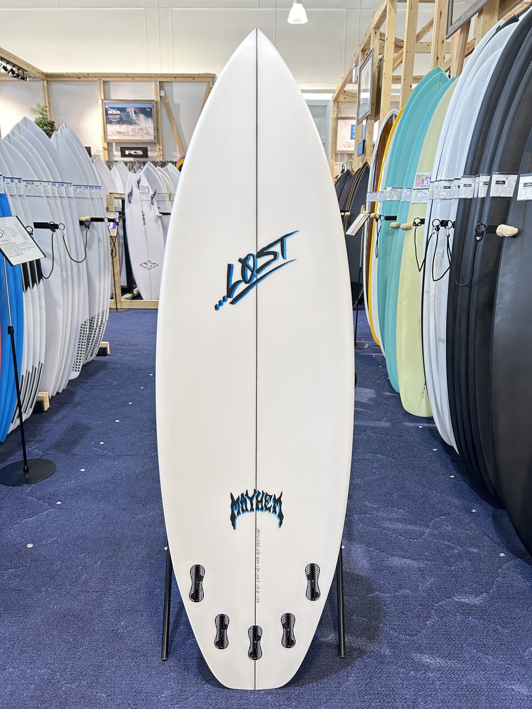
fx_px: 533
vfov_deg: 67.3
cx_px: 266
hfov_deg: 53.1
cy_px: 354
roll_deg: -0.6
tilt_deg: -15.7
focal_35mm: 26
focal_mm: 5.7
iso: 160
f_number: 1.5
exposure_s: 1/60
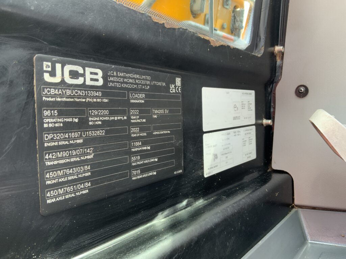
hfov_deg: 61.7
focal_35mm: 29
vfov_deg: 48.2
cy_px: 130
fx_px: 290
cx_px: 173
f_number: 1.8
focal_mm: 3
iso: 64
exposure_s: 1/122
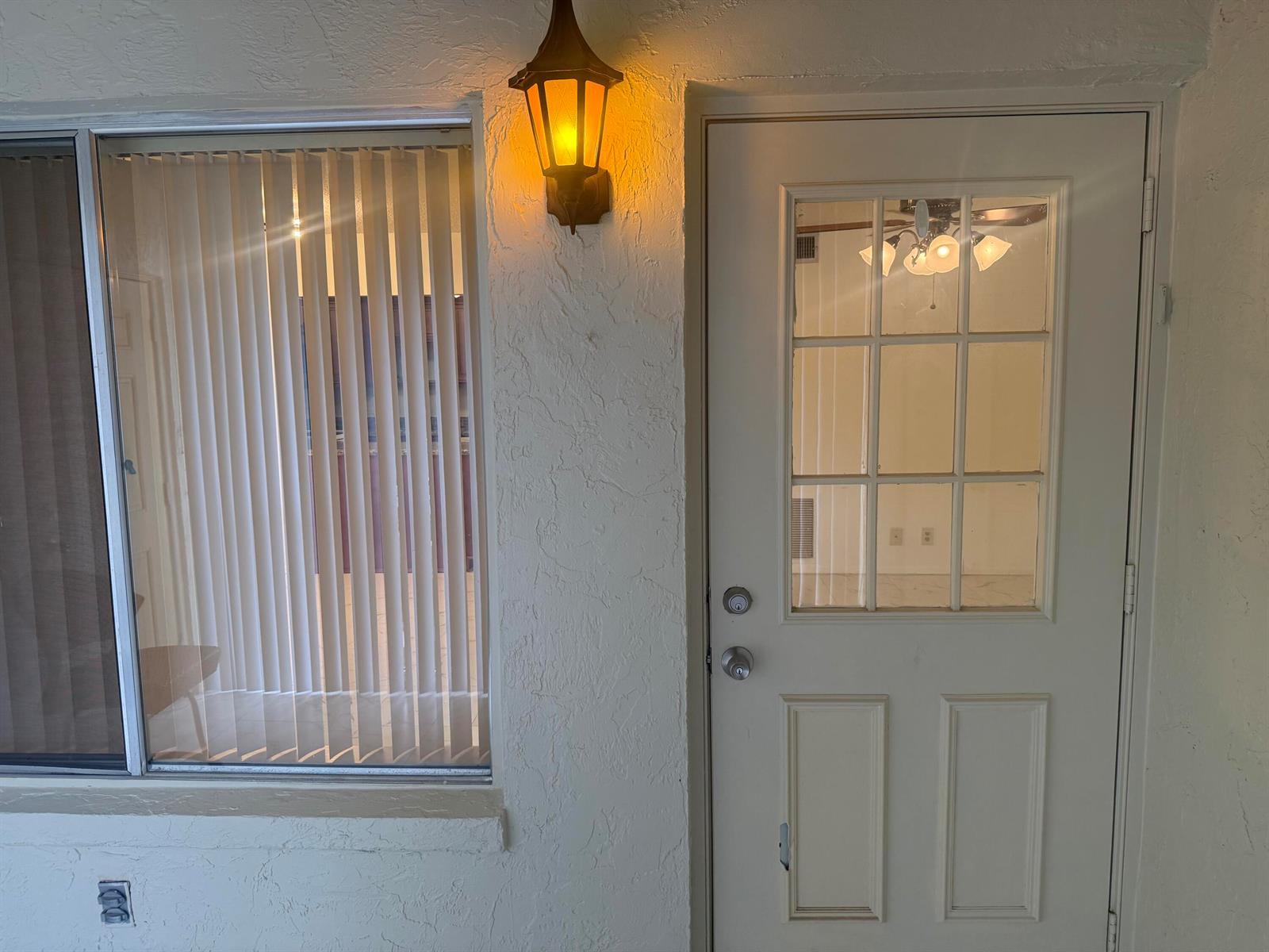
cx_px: 634
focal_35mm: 24
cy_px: 476
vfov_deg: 56.8
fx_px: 880
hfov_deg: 71.6
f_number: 1.78
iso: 160
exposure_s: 1/238
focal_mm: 6.76
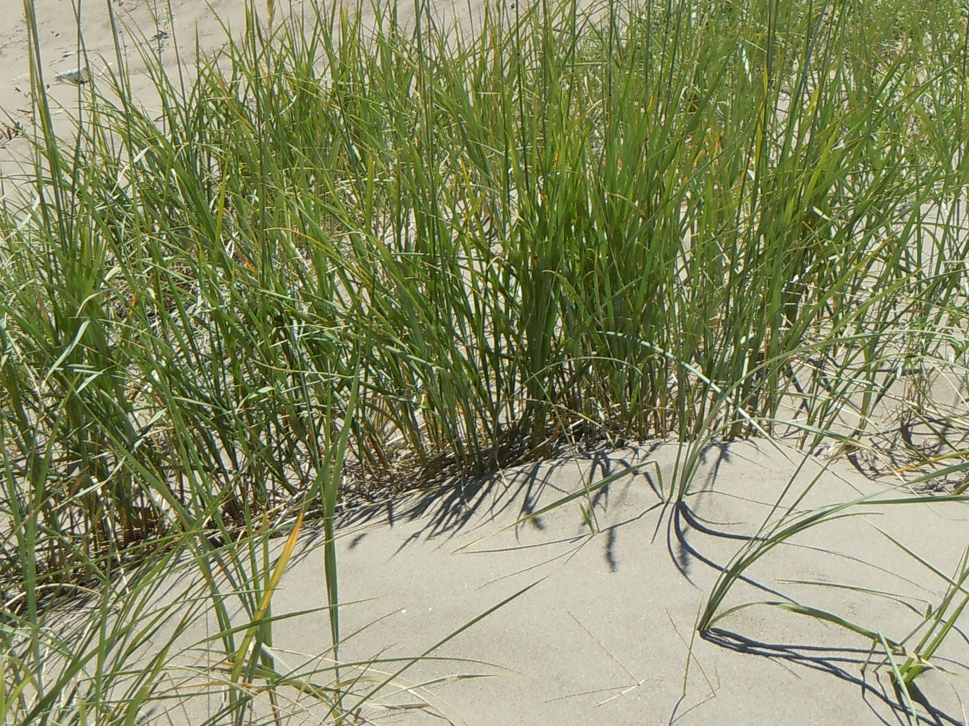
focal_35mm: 147
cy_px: 135
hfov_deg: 13.4
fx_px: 4115
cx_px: 446
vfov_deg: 10.1
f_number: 4.3
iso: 100
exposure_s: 1/640
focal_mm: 13.9
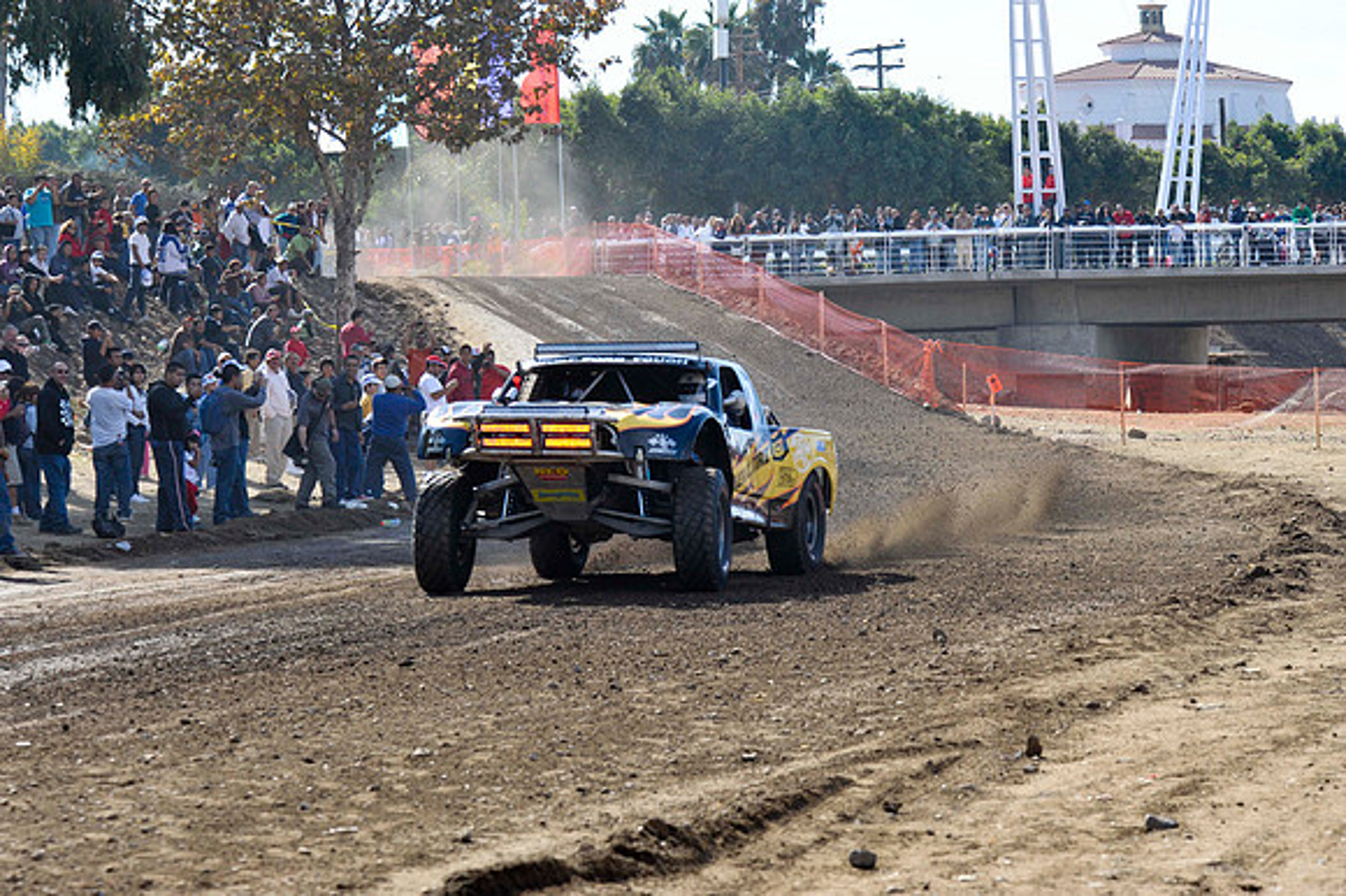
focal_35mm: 120
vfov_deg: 11.4
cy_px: 448
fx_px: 4484
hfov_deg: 17.1
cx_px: 673
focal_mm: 120
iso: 640
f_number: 8
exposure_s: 1/1000
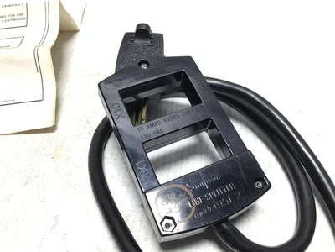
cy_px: 126
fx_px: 300
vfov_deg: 45.4
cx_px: 168
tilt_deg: -47.2
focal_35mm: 31
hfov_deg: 58.4
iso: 25
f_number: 2.4
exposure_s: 1/60
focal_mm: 3.3
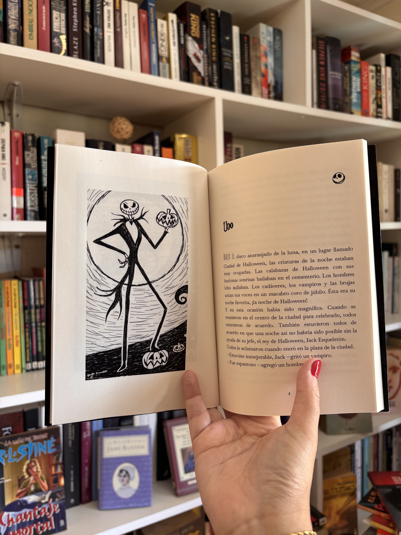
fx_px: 402
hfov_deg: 53.1
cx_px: 200
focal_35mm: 26
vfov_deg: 67.3
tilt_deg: -2.8
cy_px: 268
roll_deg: -0.2
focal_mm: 5.96
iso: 125
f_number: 1.6
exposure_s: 1/121
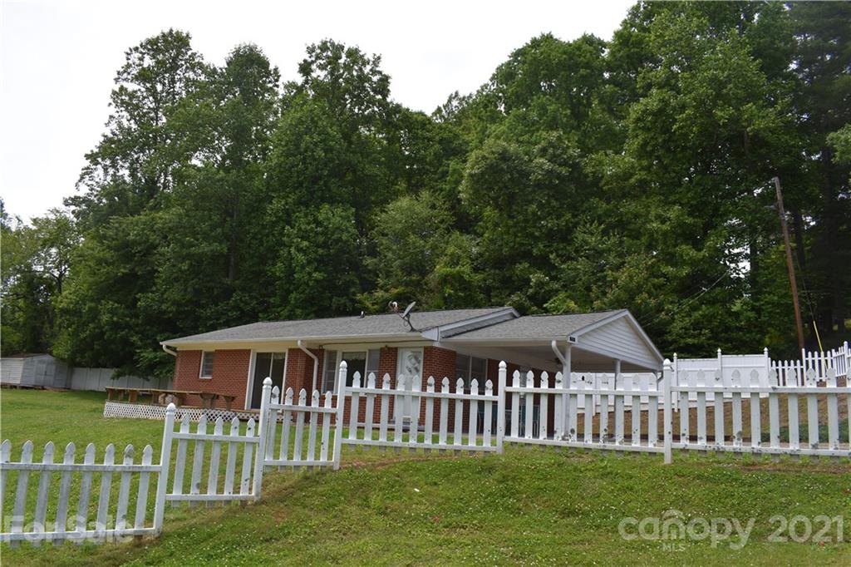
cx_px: 426
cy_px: 284
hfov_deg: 67.4
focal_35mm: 27
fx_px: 638
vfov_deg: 47.9
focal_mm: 18
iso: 100
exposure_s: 1/200
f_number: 9
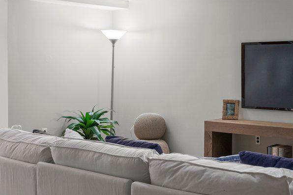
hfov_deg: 34.9
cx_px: 244
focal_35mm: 55
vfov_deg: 24.5
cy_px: 69
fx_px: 447
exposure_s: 1/2
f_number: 8
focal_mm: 16
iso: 400
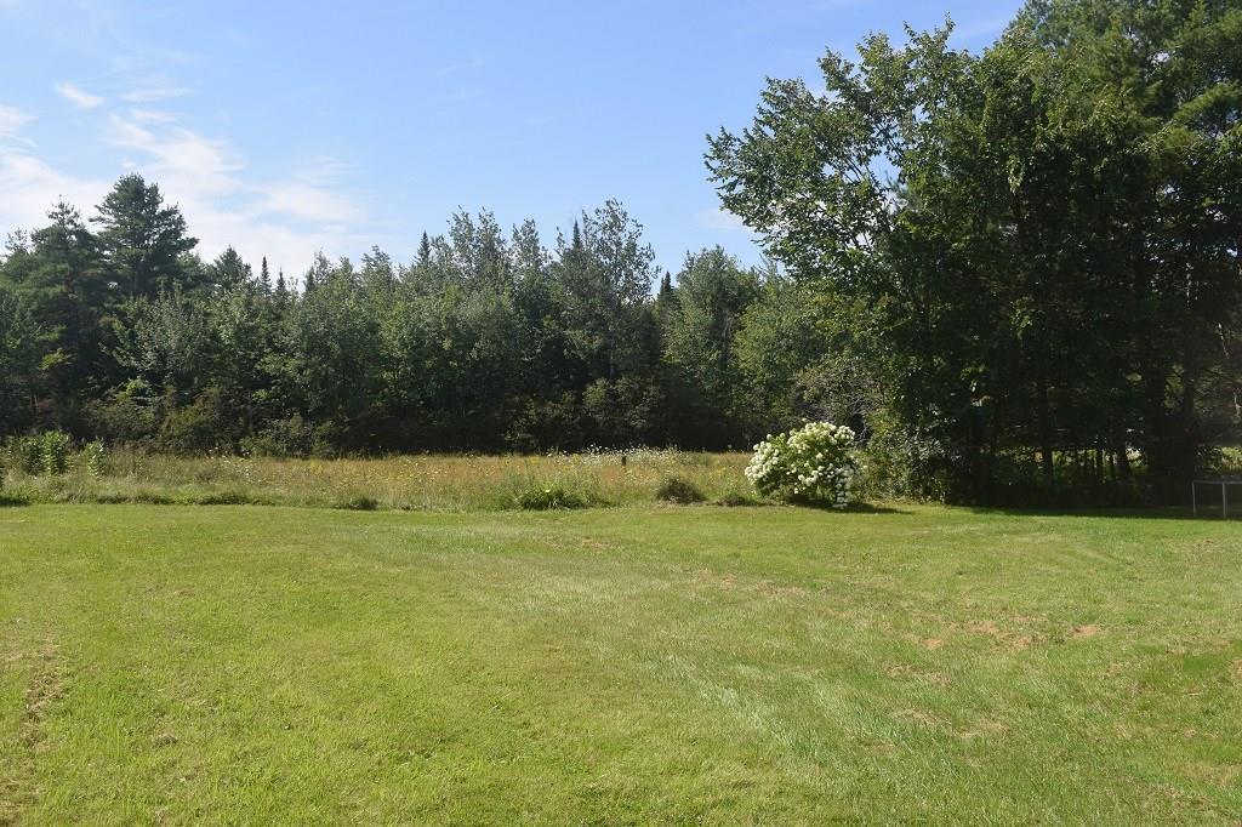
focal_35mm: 39
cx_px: 621
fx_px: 1345
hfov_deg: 49.6
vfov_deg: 34.2
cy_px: 414
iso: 100
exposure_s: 1/200
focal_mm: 26
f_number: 8
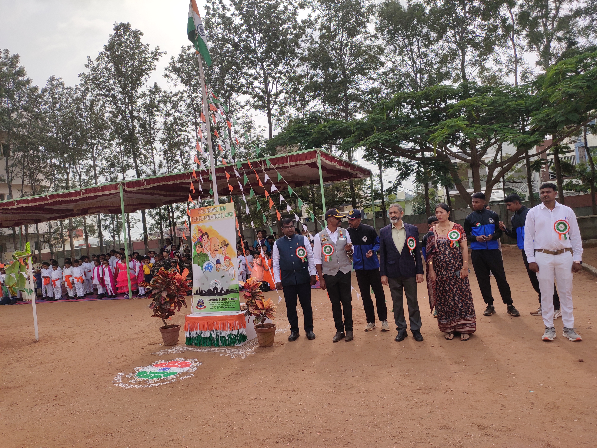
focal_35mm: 25
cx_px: 298
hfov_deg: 69.4
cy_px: 224
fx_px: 431
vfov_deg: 54.9
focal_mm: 4.74
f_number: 1.79
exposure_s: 1/2877
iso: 112
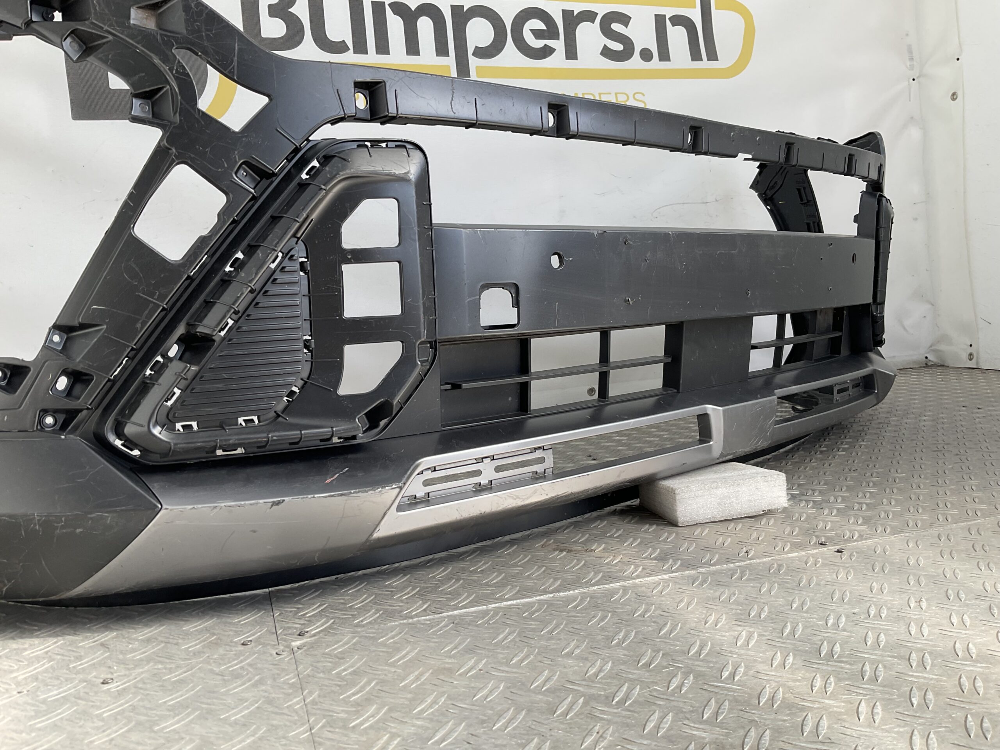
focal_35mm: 29
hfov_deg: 61.7
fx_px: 838
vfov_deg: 48.2
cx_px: 500
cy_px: 375
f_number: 1.8
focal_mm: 3
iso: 16
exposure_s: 1/227
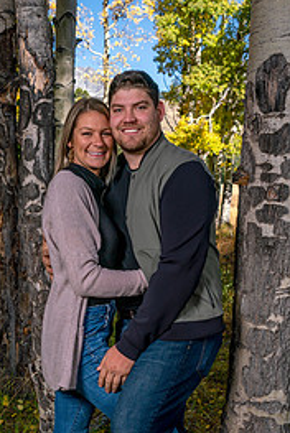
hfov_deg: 32.7
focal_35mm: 41
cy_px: 308
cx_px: 133
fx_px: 494
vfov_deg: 46.2
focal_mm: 24
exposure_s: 1/1000
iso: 160
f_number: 4.5
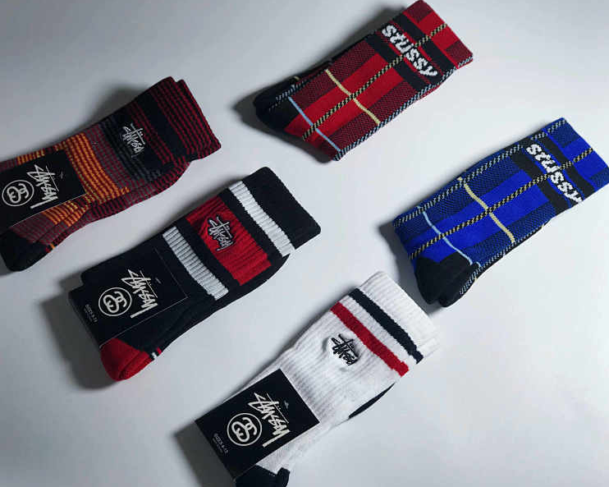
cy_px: 243
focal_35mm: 60
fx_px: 1081
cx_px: 295
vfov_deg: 25.4
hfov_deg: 31.5
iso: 20
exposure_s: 1/141
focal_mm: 6.6
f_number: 2.8
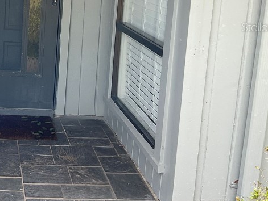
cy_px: 27
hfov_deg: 28.9
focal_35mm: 63
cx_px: 4
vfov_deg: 22.8
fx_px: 488
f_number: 1.8
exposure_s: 1/122
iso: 20
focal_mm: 3
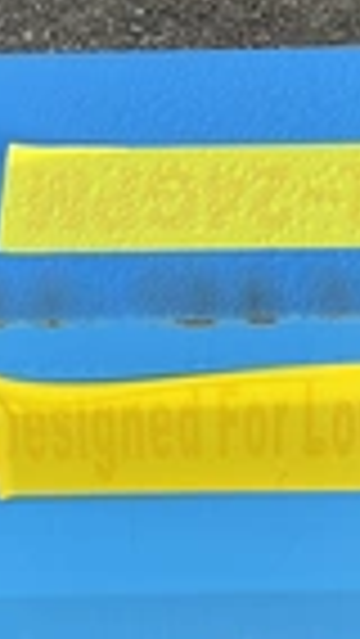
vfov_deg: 23.9
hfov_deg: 13.6
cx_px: 198
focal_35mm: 89
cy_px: 256
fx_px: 1509
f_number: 1.8
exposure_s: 1/419
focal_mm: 3
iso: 25
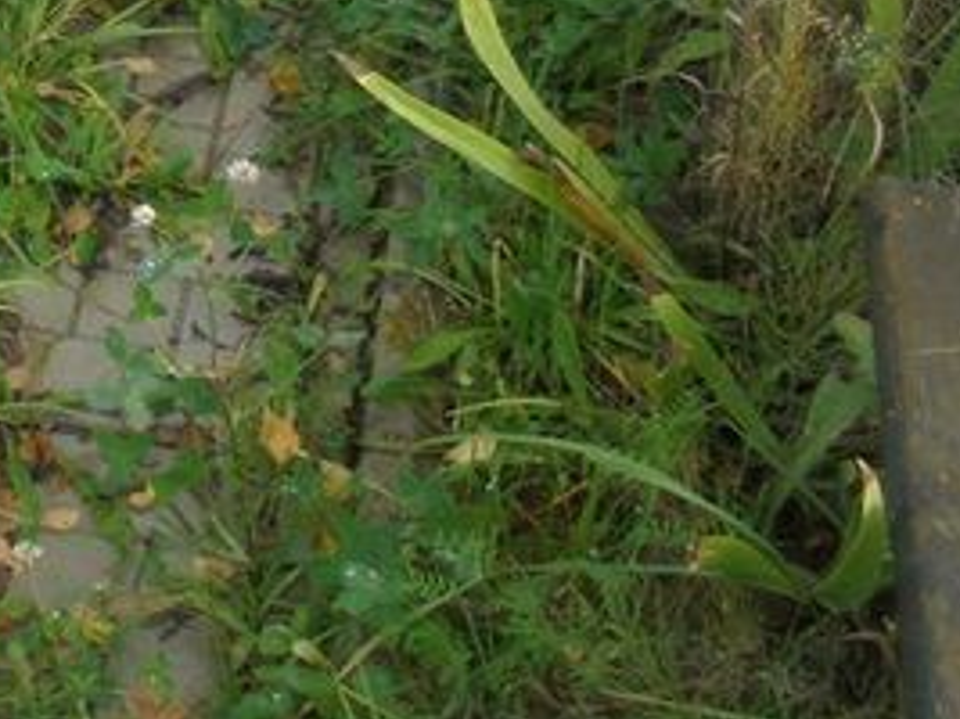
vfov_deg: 17.7
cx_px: -392
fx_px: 2162
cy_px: -212
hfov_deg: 21.7
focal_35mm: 78
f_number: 3.5
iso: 100
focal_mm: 4.6
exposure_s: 1/320
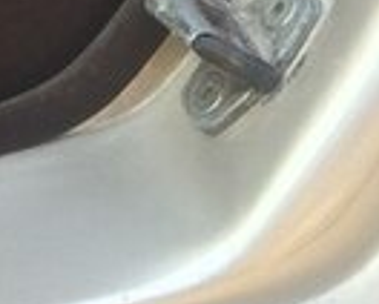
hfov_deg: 11.2
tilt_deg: -22.9
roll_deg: -1.7
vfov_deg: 10.4
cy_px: -208
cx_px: -551
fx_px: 1584
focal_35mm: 141
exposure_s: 1/109
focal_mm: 4.15
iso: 32
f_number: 2.2
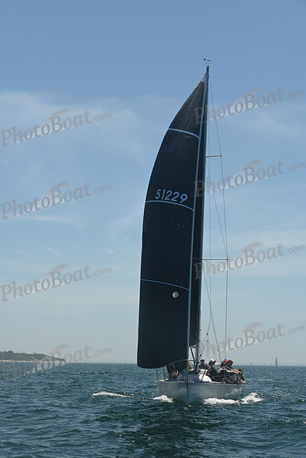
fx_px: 892
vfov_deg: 28.8
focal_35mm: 70
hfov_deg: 19.5
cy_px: 229
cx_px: 153
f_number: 9
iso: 320
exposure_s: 1/1000
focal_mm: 70
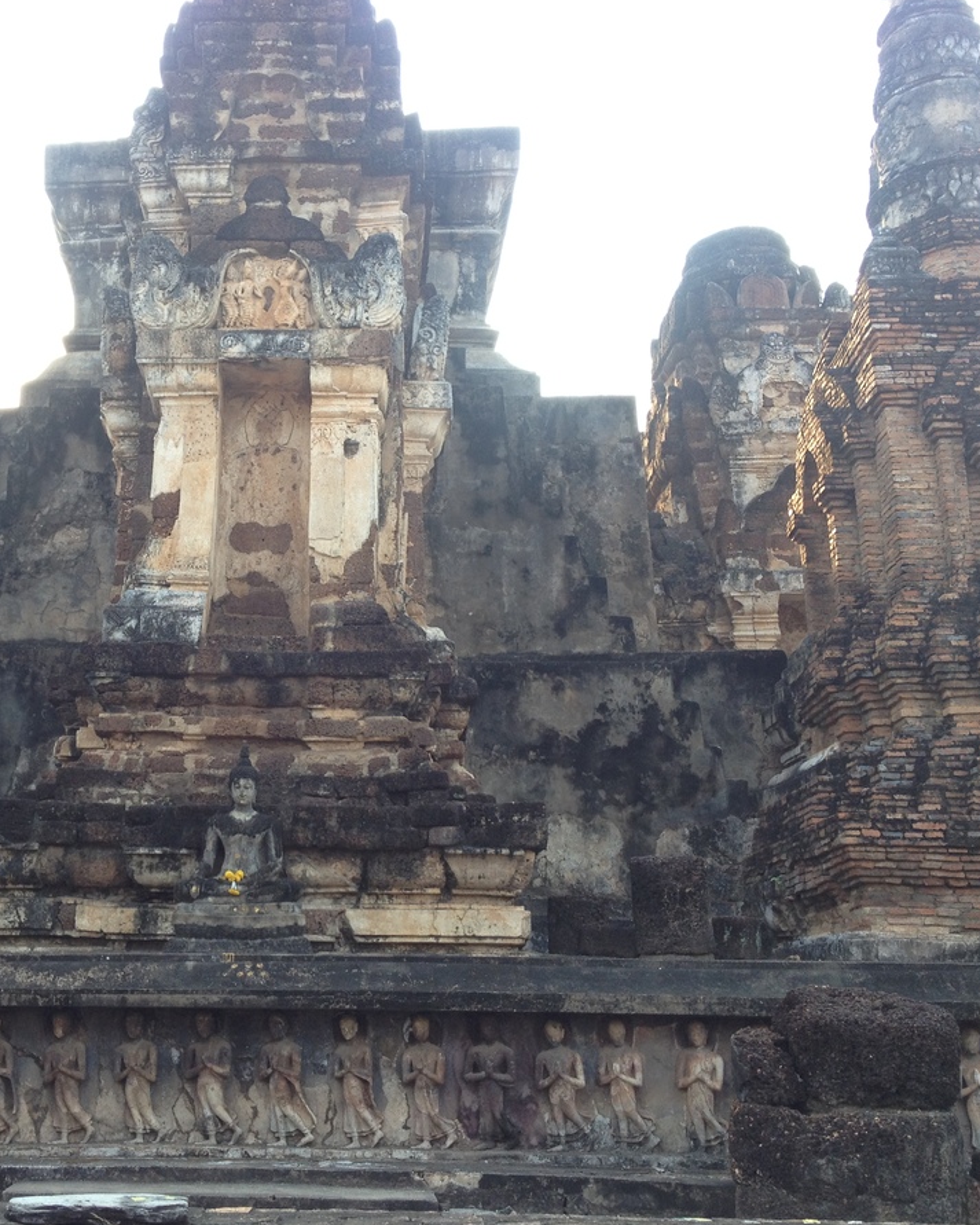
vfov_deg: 40.3
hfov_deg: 32.3
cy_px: 615
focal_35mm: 46
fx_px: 1667
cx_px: 286
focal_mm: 4.28
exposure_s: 1/176
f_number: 2.4
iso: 50
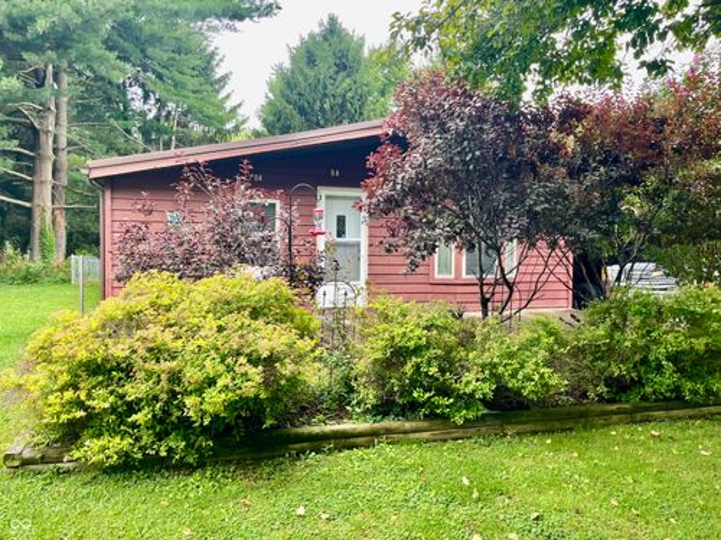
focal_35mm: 26
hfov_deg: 67.3
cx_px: 360
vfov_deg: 53.1
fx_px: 542
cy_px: 270
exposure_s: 1/245
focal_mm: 4.2
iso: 32
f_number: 1.6
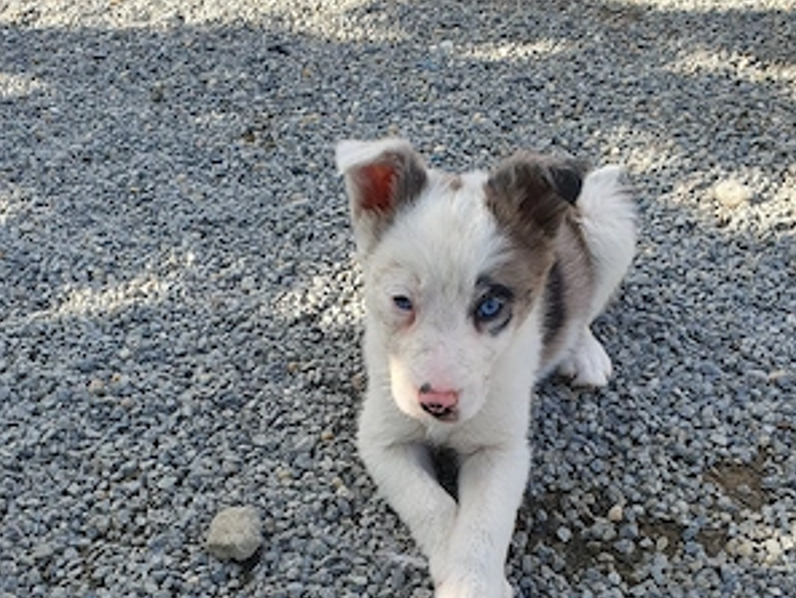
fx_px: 805
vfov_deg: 40.0
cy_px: 424
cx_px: 399
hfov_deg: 52.6
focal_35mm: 35
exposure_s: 1/400
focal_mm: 4.32
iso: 50
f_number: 2.4
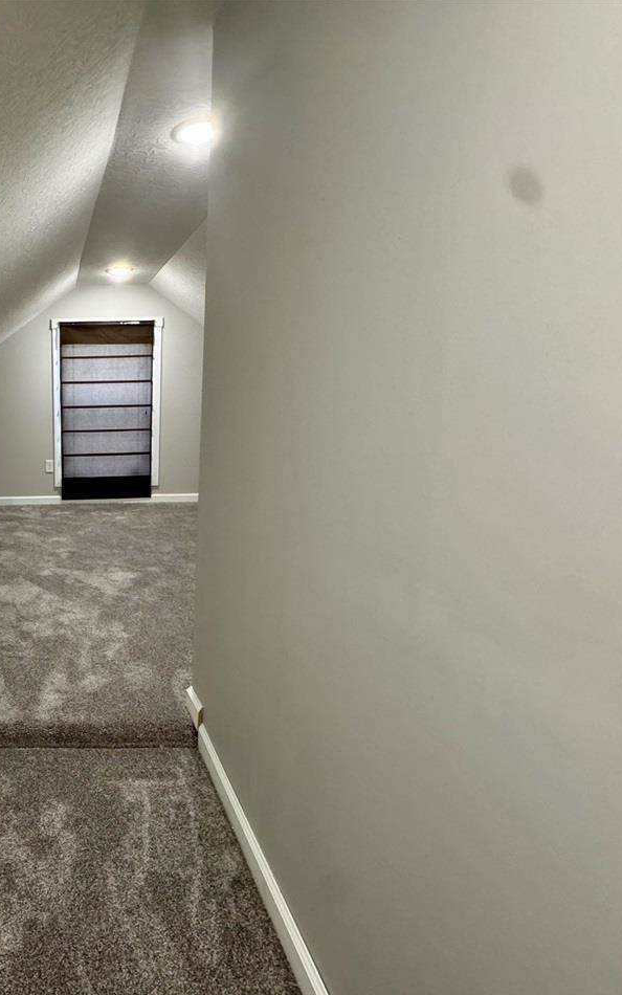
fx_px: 542
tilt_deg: -11.2
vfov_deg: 85.1
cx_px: 40
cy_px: 501
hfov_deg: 51.2
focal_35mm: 20
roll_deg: +1.1
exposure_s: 1/60
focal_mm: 2.22
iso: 250
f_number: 2.2
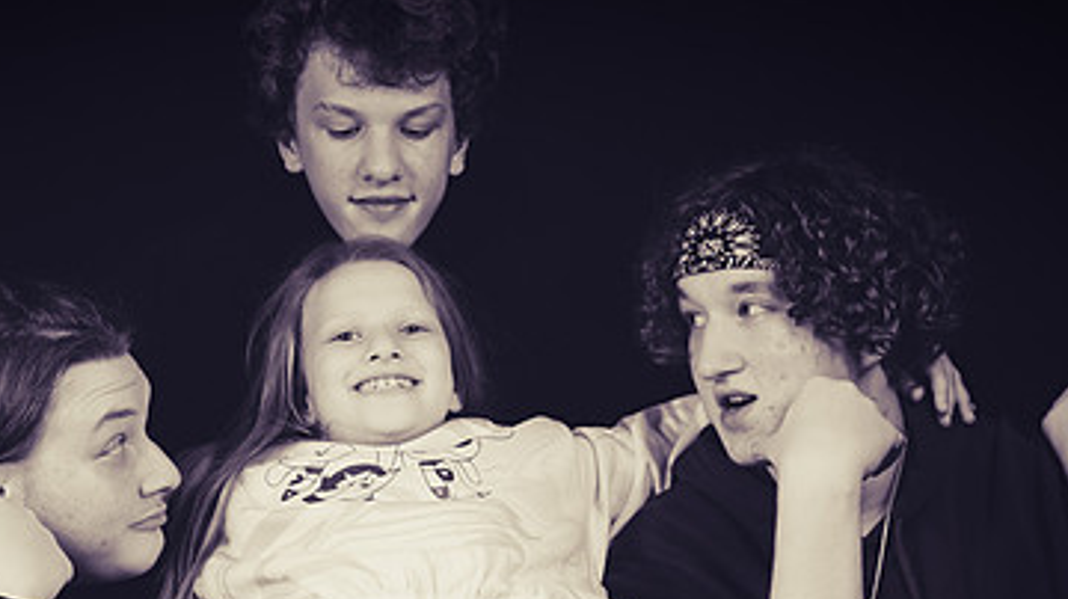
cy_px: 383
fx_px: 3198
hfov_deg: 18.9
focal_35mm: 113
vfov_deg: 10.7
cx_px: 395
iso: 100
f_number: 2.8
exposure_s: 1/80
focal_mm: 60
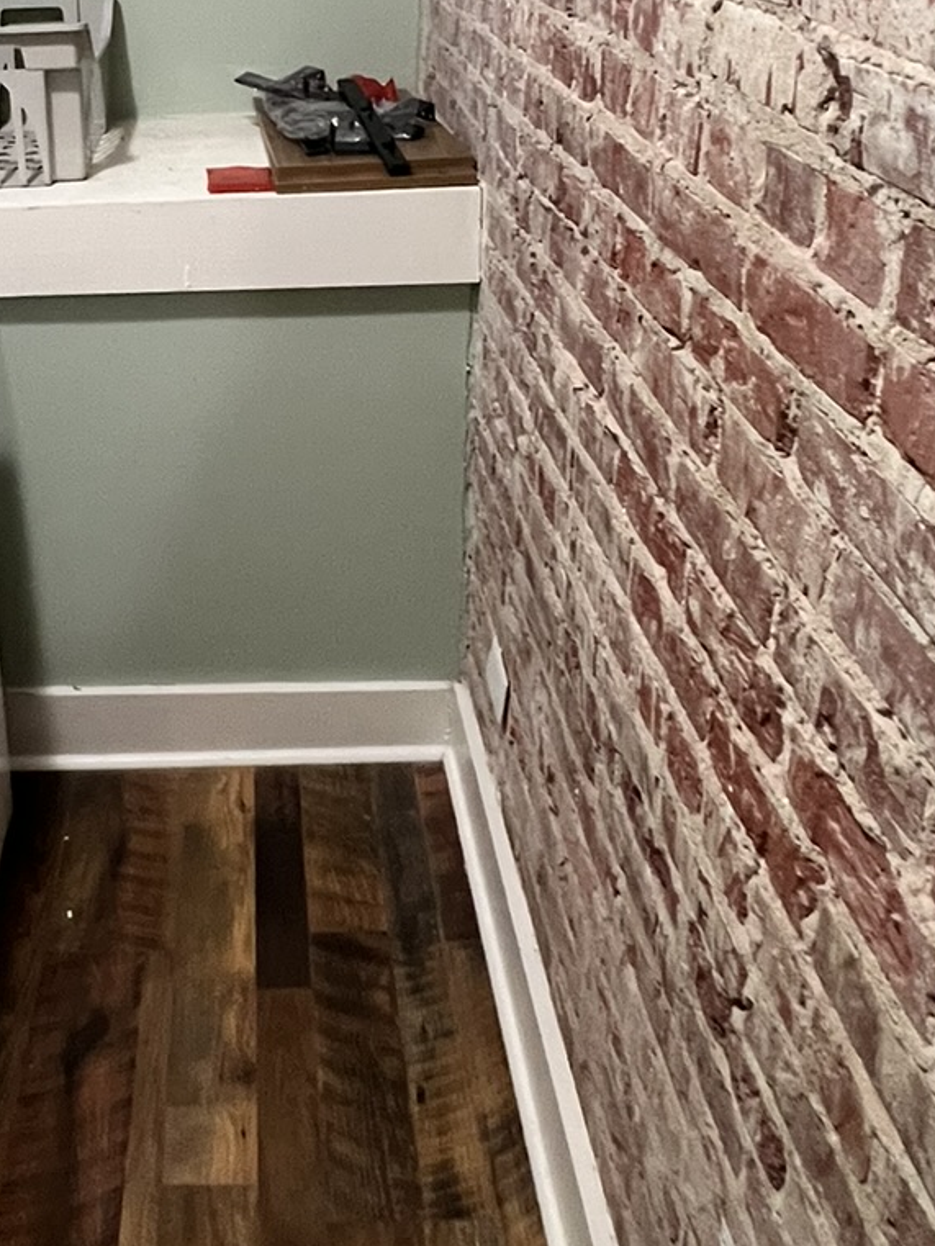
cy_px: 295
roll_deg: +3.2
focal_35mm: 35
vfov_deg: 50.2
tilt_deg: -18.2
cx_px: 200
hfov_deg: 39.3
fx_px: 1260
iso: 640
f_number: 1.8
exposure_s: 1/60
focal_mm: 1.57
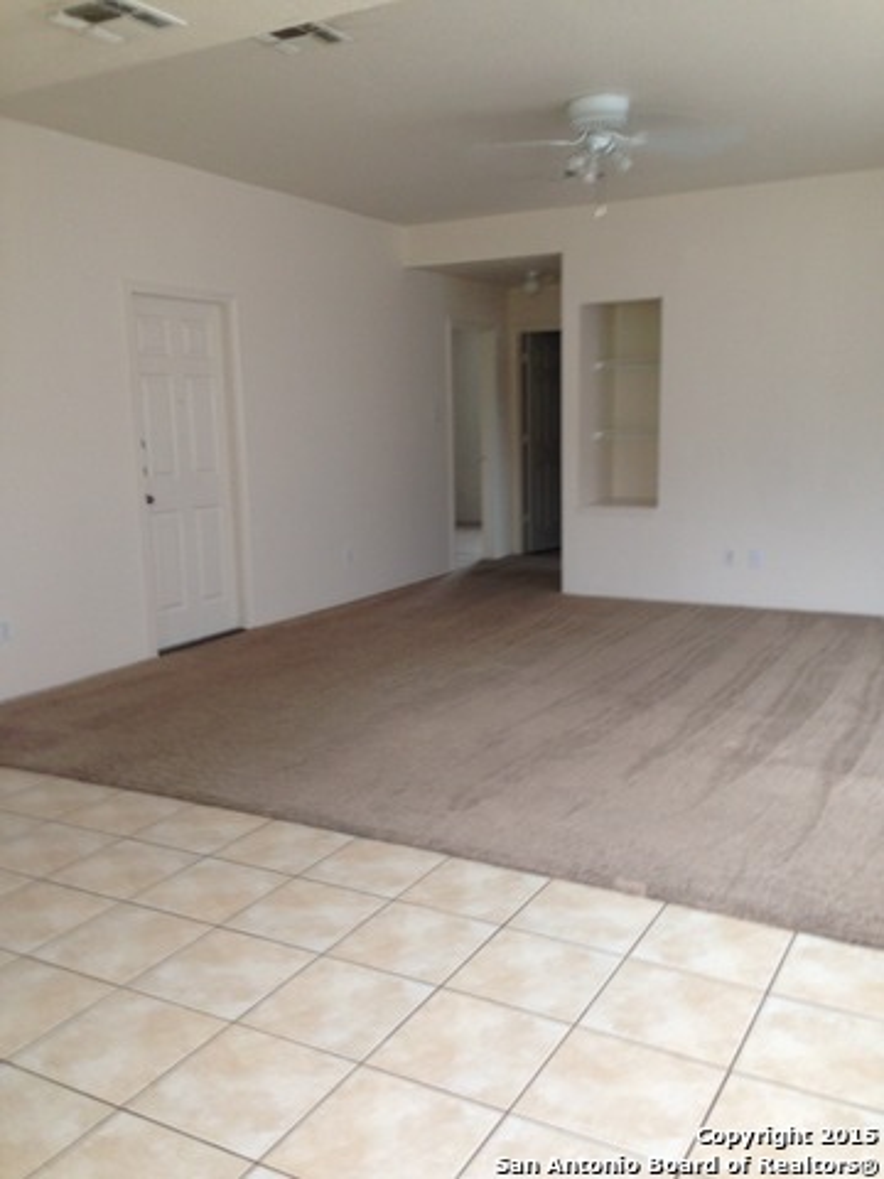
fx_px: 1124
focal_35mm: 33
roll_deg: +2.0
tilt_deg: -11.6
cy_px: 590
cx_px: 442
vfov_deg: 55.4
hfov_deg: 42.9
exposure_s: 1/20
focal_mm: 4.12
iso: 80
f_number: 2.4
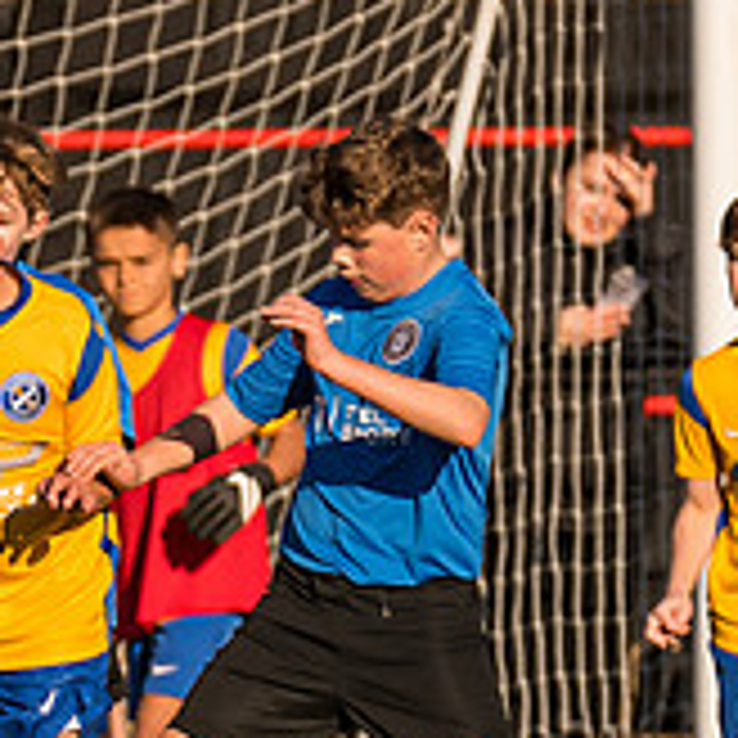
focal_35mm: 1489
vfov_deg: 1.2
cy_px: 721
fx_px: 35915
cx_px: -251
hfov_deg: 1.2
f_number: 4
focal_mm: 250
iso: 400
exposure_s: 1/4000
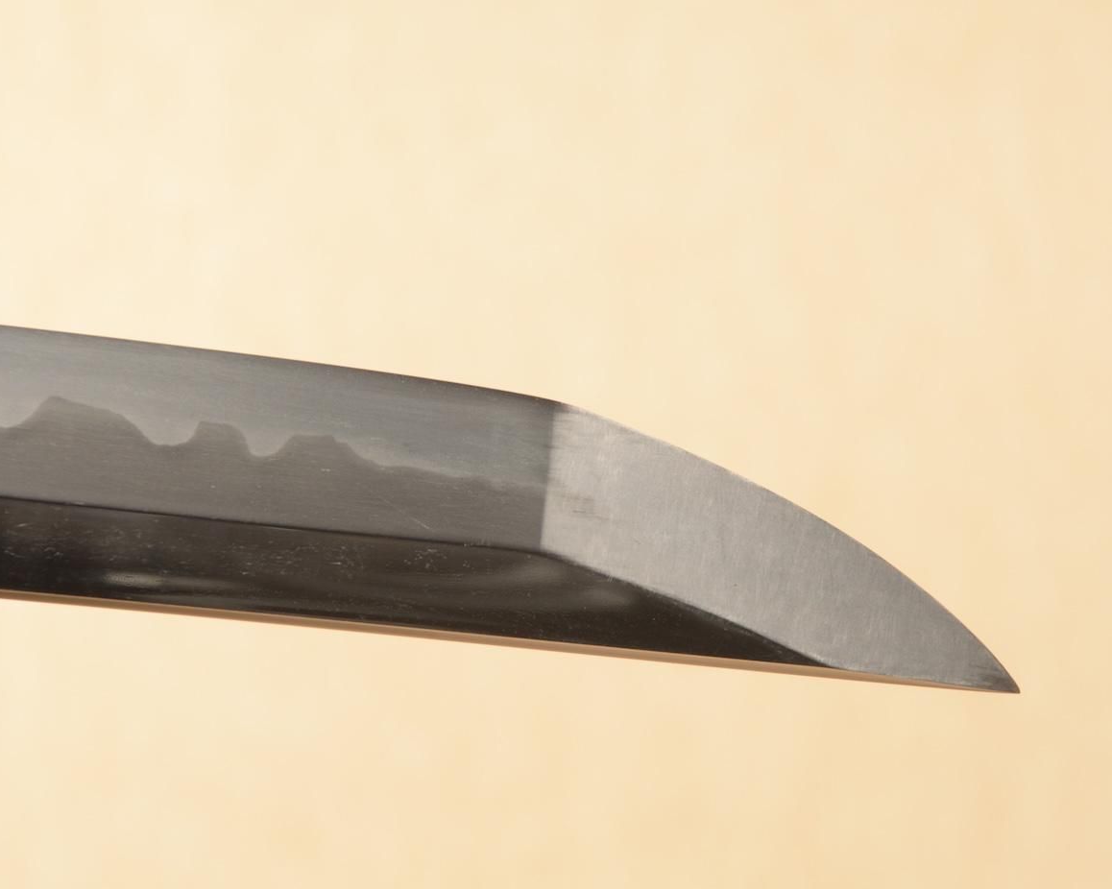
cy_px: 446
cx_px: 559
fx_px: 7554
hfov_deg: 8.4
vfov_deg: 6.7
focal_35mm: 230
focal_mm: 135
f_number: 11
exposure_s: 1/1.6
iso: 400
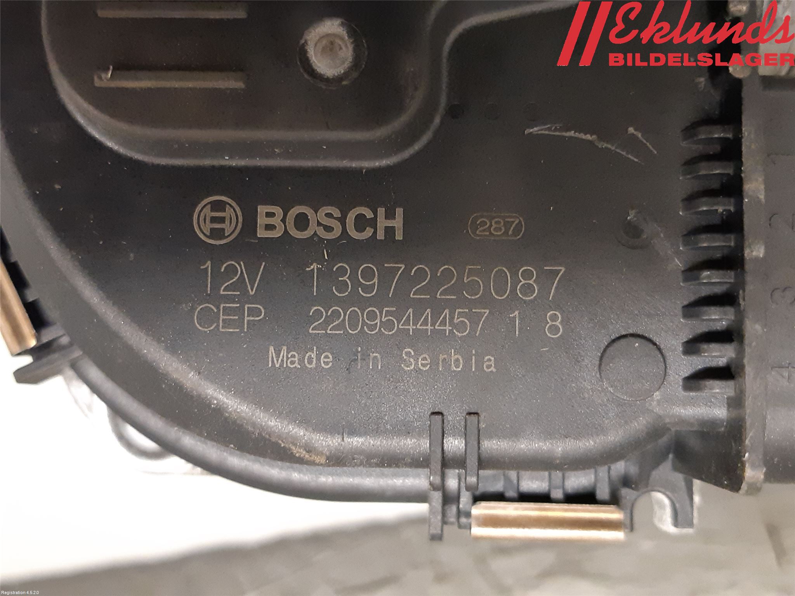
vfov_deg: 53.1
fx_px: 597
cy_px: 298
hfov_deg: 67.3
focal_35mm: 26
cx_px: 398
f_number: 1.7
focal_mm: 3.93
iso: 320
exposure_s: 1/25
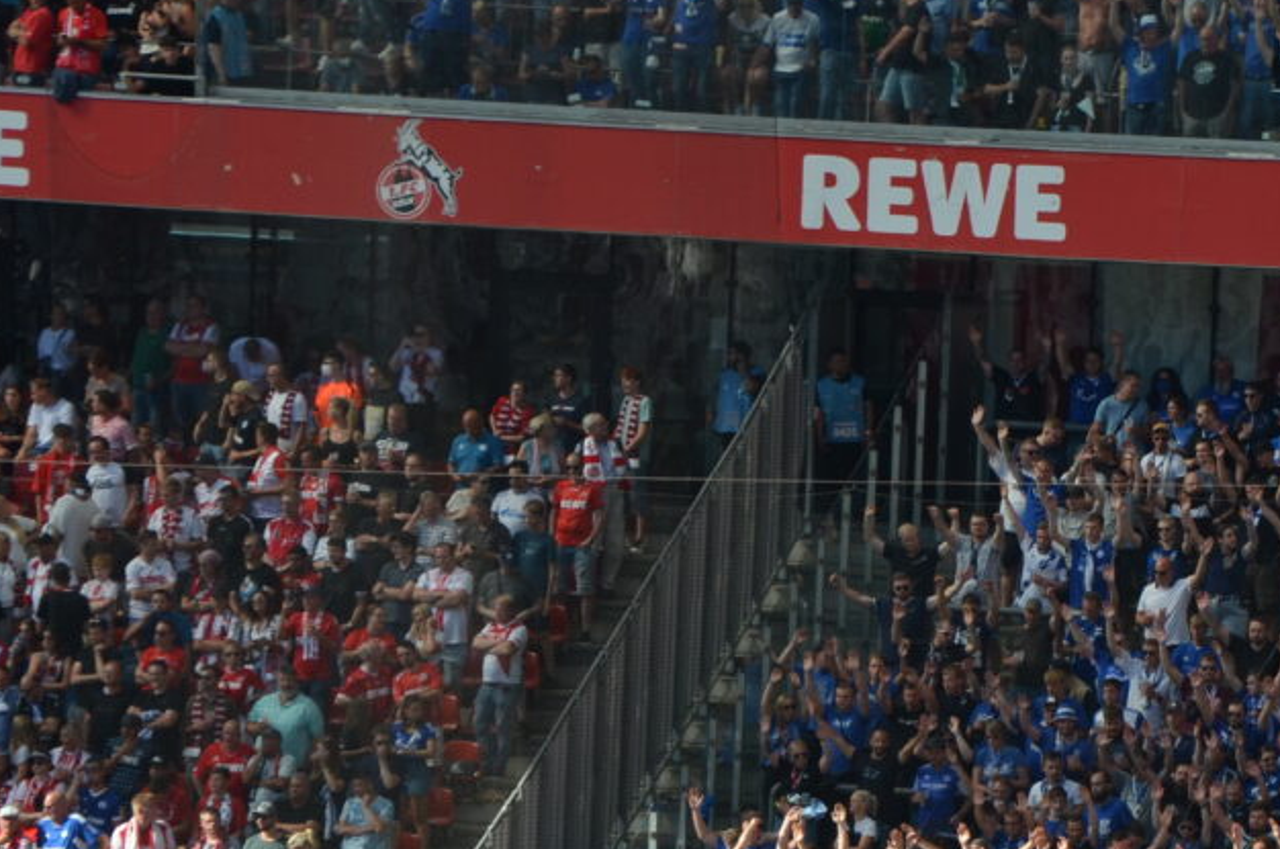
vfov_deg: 4.0
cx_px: 1262
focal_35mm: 345
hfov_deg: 6.0
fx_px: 12245
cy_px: 841
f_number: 5.6
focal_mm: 90
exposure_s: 1/500
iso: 200
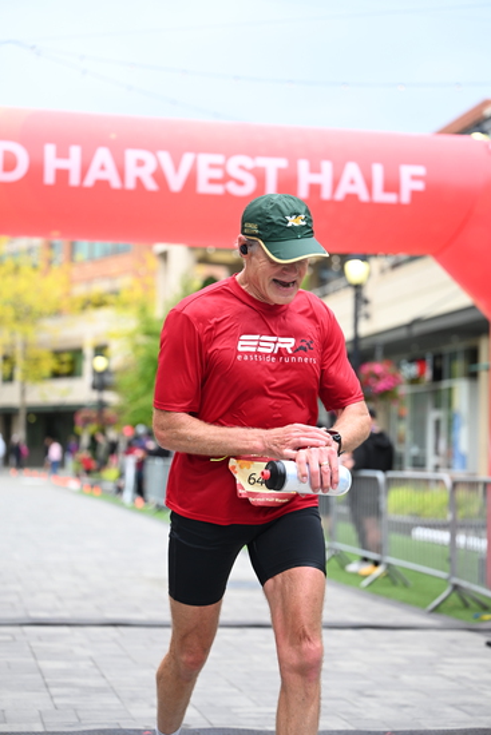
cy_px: 368
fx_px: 1431
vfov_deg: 28.8
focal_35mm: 70
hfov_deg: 19.5
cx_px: 246
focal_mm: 70
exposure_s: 1/1600
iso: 800
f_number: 2.8
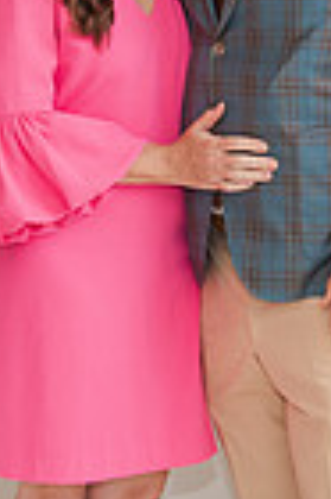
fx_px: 2129
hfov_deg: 8.9
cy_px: 93
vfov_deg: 13.3
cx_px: 159
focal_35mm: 154
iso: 125
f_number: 4
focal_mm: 32
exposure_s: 1/200
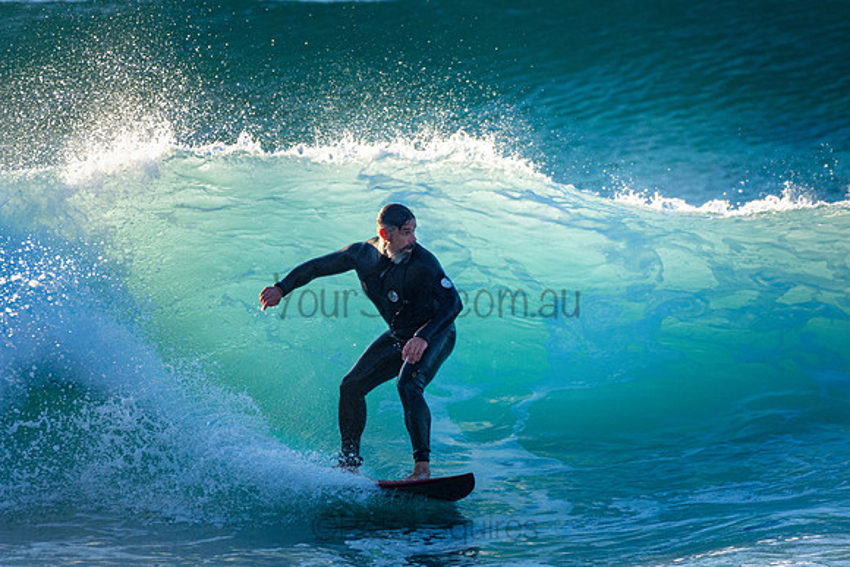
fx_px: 17712
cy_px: 284
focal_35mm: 750
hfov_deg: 2.7
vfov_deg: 1.8
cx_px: 425
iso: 500
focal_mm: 500
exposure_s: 1/1250
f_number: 5.6
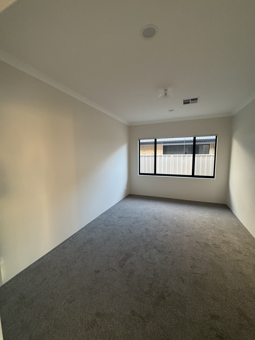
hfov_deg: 85.7
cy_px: 170
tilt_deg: -5.7
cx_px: 128
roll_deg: +0.5
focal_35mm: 14
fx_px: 138
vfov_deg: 102.1
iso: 400
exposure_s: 1/60
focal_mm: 2.22
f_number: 2.2
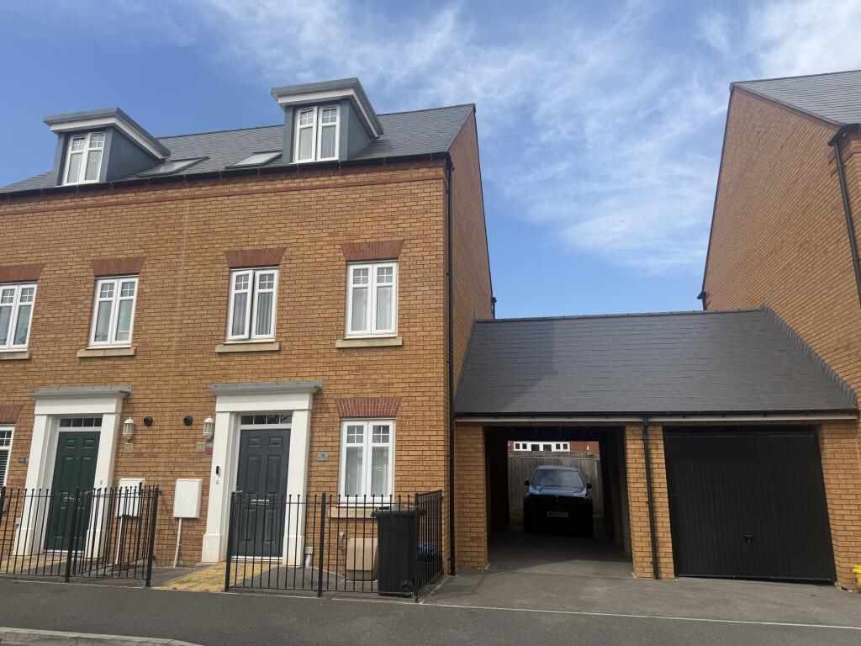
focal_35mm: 24
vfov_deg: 56.8
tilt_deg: +12.6
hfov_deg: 71.6
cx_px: 430
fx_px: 597
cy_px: 323
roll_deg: -0.2
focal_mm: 6.76
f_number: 1.78
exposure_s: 1/4167
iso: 80
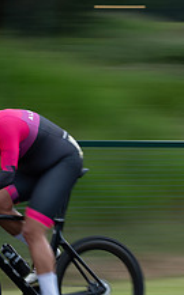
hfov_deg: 6.8
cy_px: 138
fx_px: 1538
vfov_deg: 11.0
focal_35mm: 191
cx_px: -1
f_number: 4
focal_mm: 70
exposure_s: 1/40
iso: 400
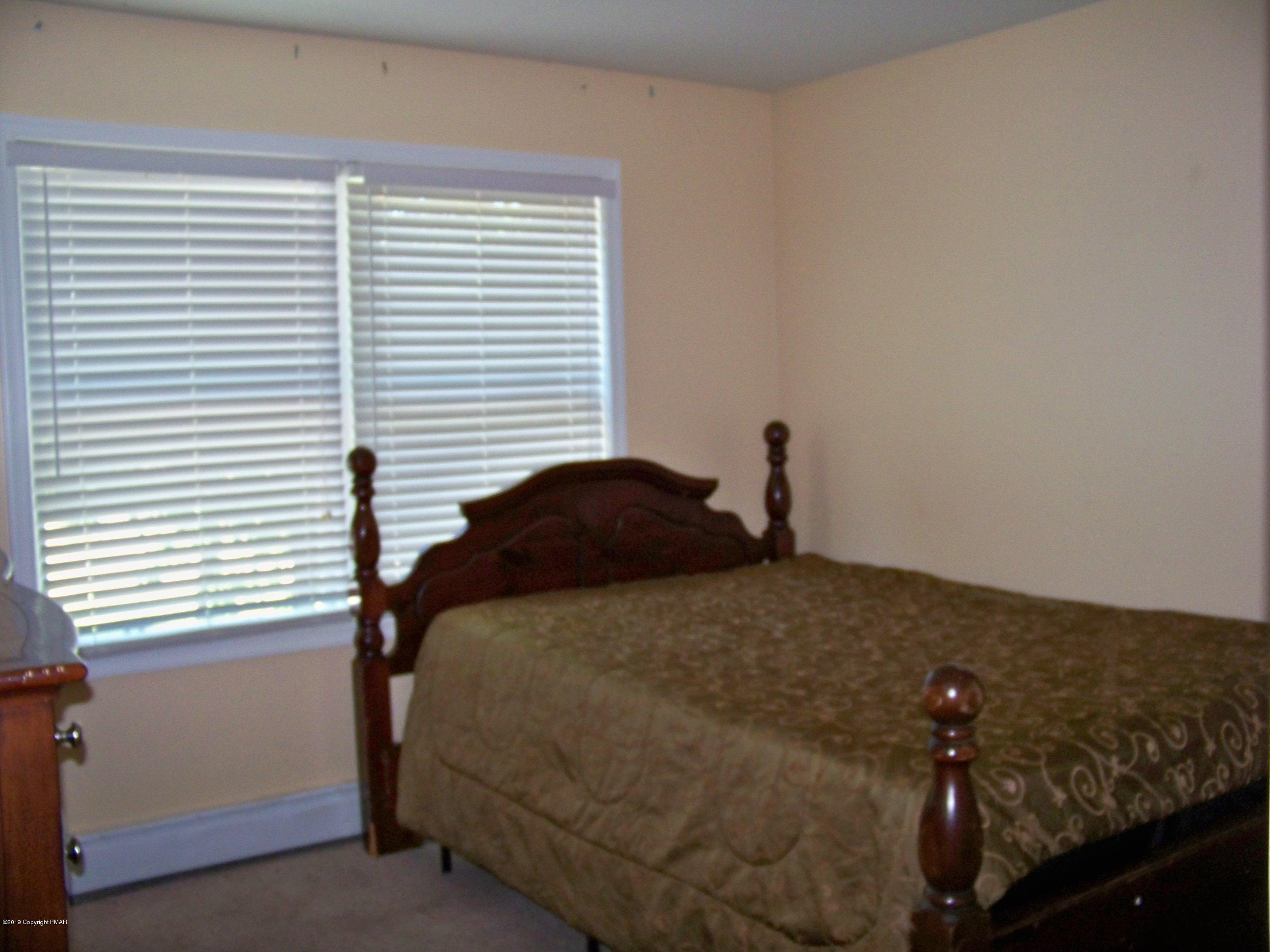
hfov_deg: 55.4
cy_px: 476
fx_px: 1211
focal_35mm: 33
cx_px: 635
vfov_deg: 42.9
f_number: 2.8
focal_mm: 5.85
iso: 200
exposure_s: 1/30
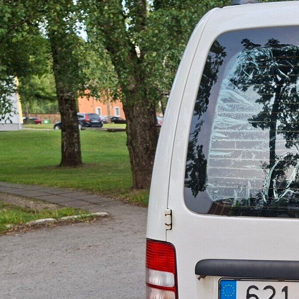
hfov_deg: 25.9
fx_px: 567
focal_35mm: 58
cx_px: 374
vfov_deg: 28.6
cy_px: 260
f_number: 1.8
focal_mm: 5.54
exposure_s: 1/155
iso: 50
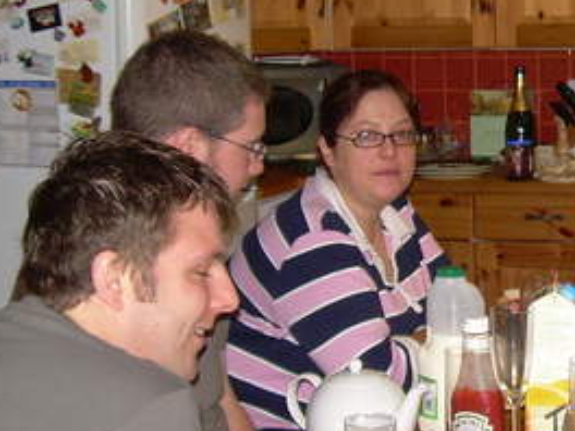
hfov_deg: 20.2
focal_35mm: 92
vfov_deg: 16.0
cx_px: 647
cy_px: 131
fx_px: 1528
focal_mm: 6.3
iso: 130
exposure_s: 1/60
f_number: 2.8
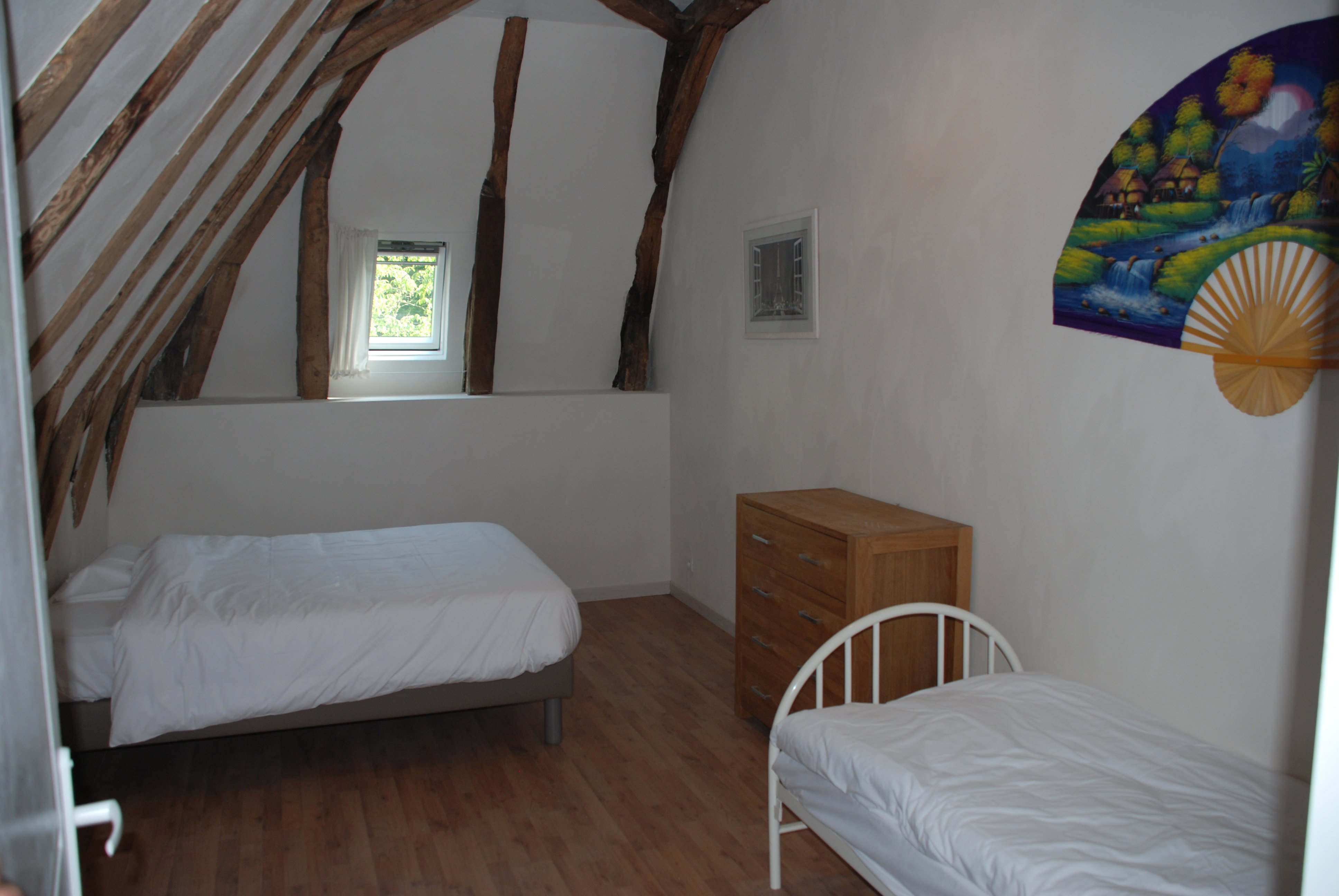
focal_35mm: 27
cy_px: 448
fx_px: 1005
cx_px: 670
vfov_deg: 48.0
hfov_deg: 67.3
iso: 200
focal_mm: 18
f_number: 3.5
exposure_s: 1/60
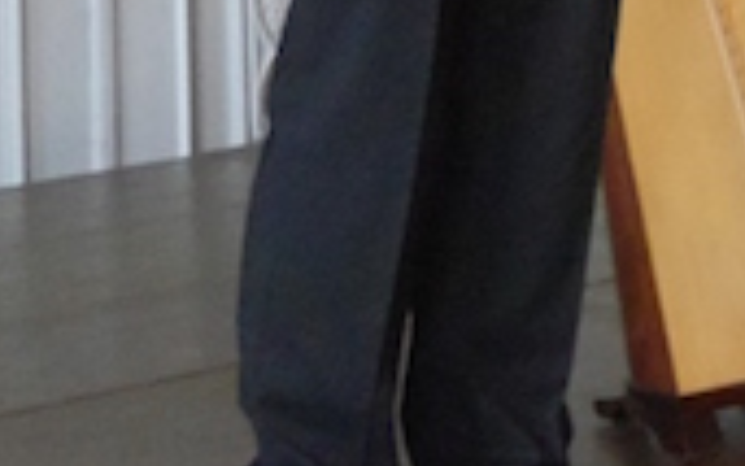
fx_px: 4509
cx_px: 1507
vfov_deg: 5.7
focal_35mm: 222
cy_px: -594
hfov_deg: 8.9
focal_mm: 24
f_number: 4.8
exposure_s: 1/40
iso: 3200
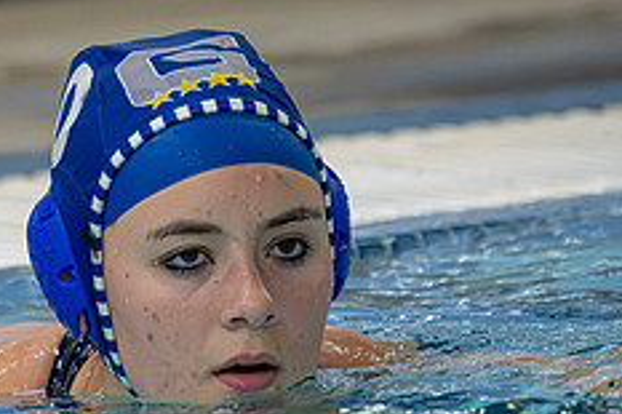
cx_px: -3
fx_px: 16454
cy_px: 114
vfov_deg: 1.4
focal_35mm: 953
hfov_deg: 2.2
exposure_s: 1/1000
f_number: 4
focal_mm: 280
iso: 10000
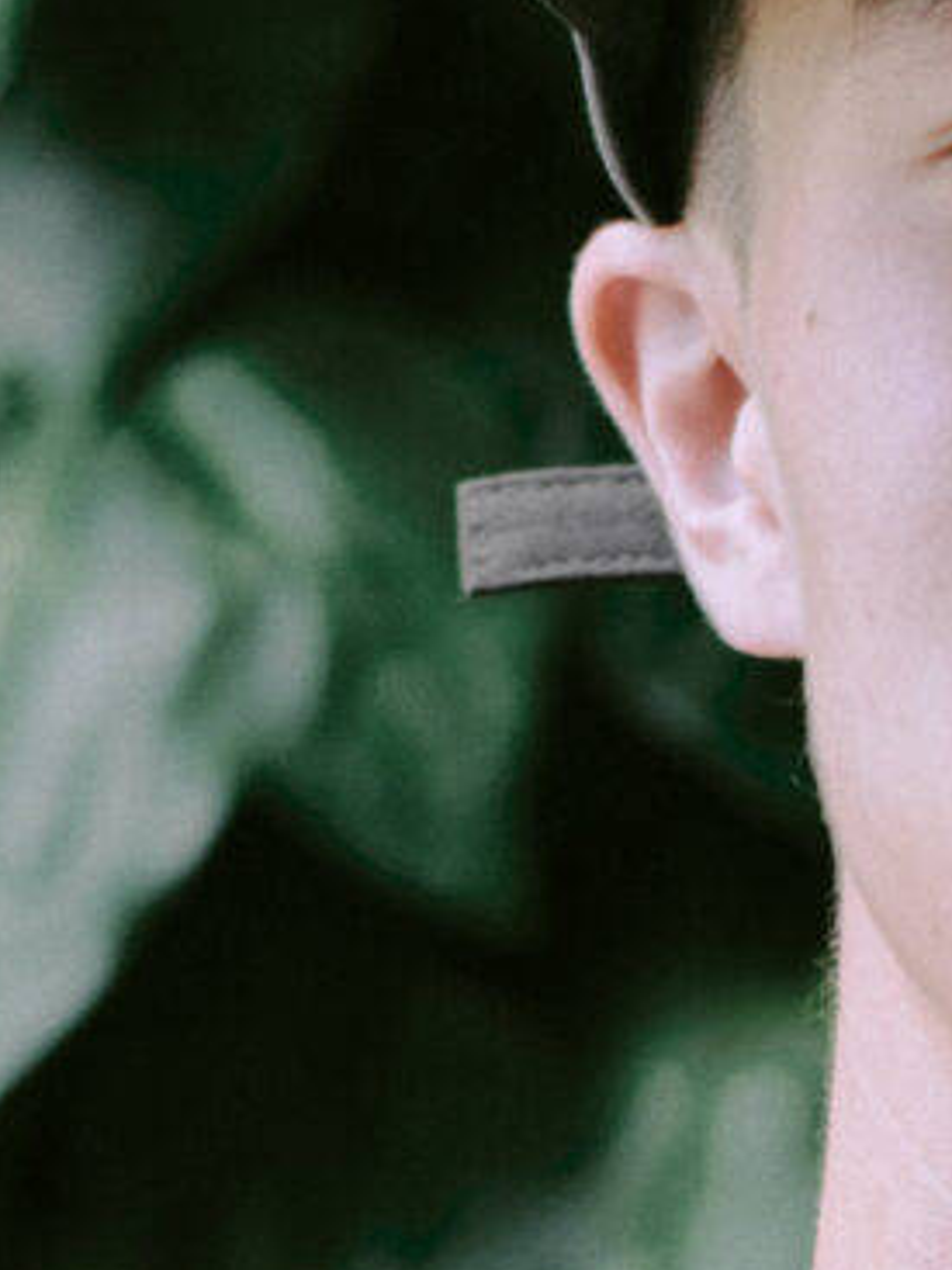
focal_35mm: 440
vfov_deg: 4.4
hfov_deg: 3.4
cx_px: 1426
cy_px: 3118
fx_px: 16144
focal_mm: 80
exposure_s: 1/500
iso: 400
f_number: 2.8
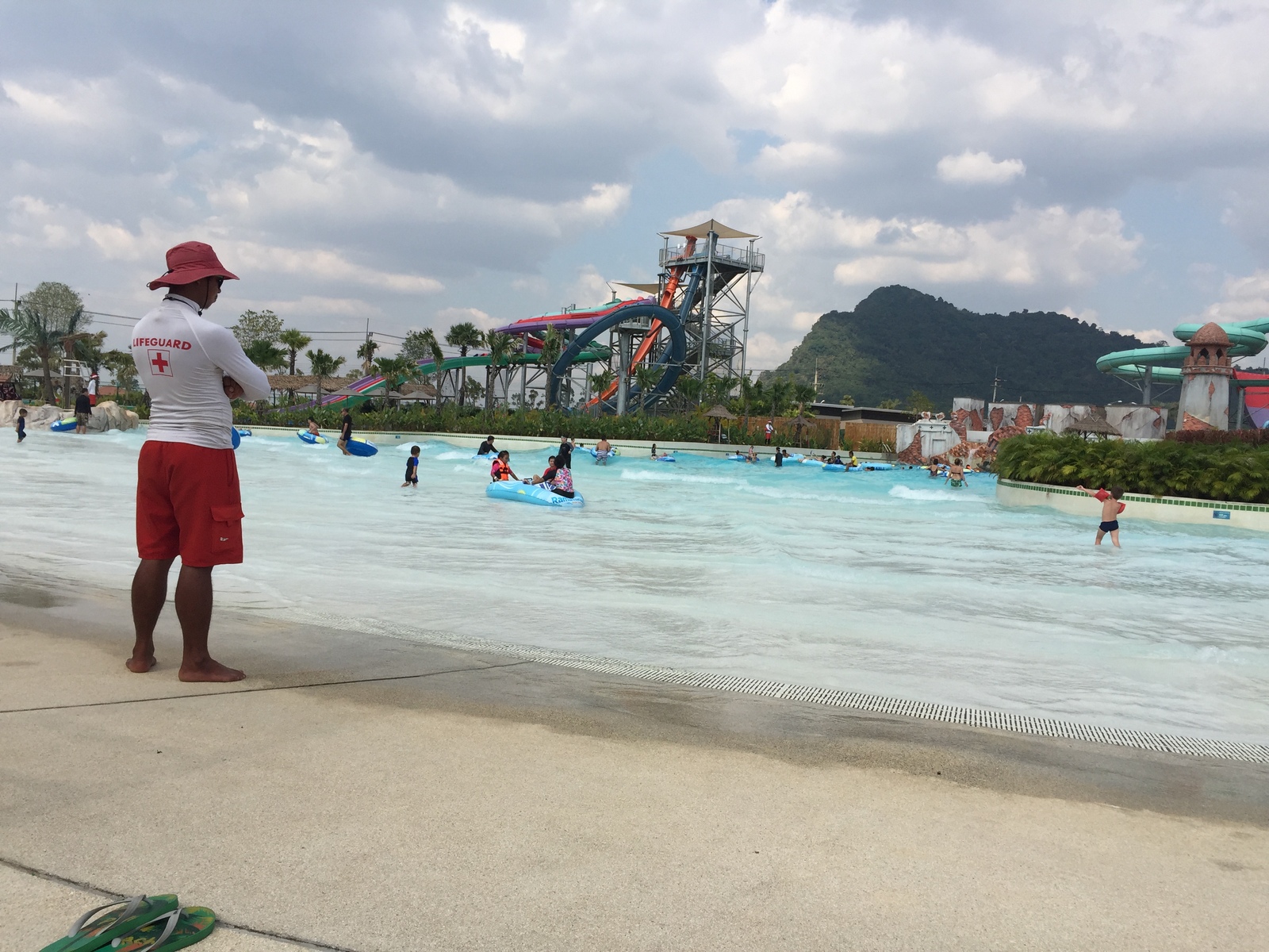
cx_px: 634
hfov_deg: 61.7
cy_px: 476
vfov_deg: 48.2
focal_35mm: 29
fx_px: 1063
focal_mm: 4.15
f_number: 2.2
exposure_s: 1/2326
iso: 32
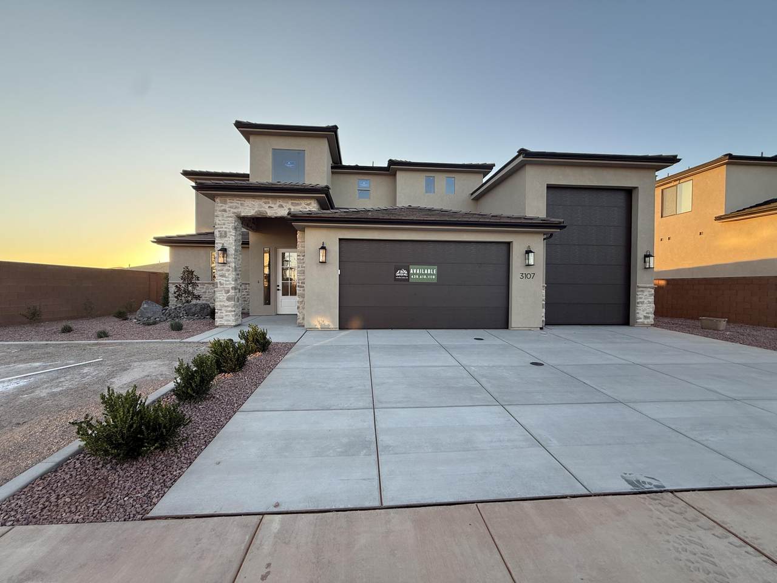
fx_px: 314
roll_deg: -0.5
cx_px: 388
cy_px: 292
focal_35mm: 14
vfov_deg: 85.7
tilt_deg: -0.3
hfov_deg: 102.1
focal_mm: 2.22
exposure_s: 1/158
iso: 64
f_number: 2.2
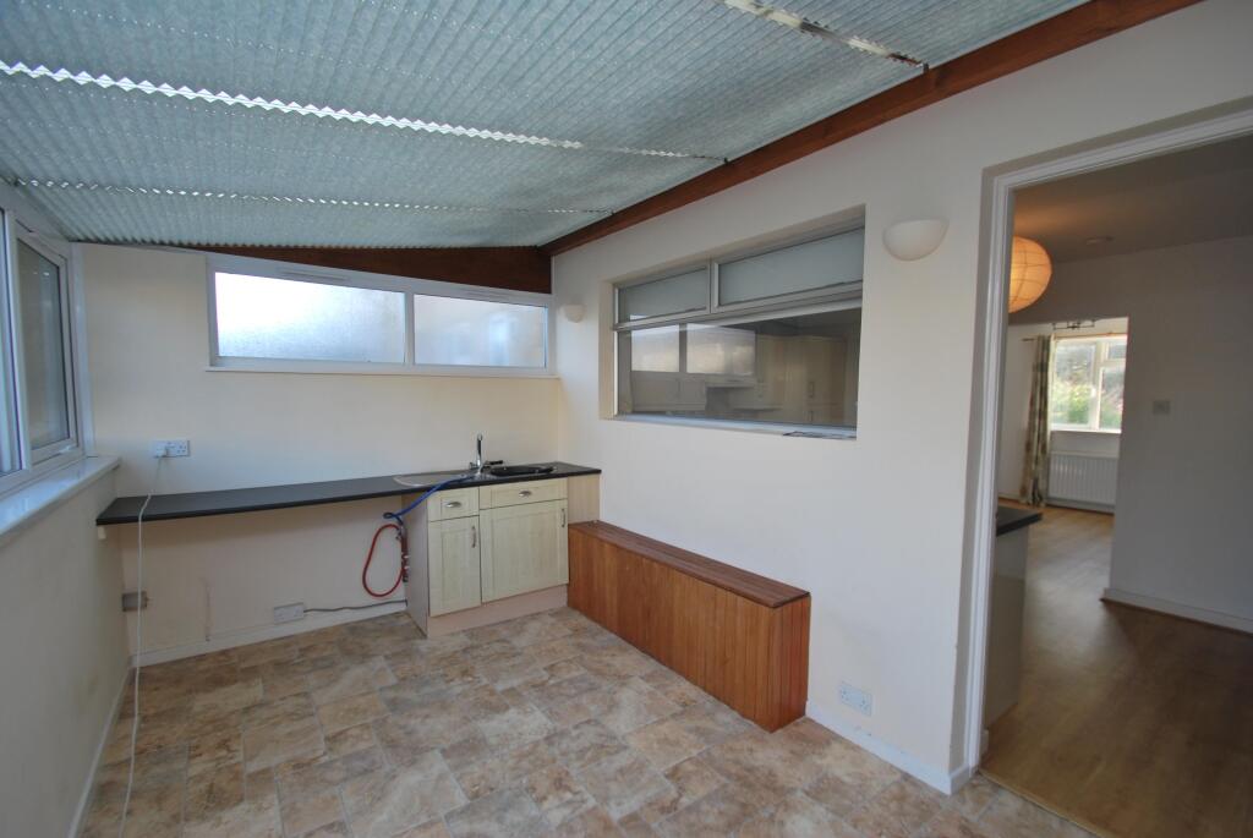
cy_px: 419
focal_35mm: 15
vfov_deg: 77.5
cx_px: 626
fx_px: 523
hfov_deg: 100.3
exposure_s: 1/100
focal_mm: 10
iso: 200
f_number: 5
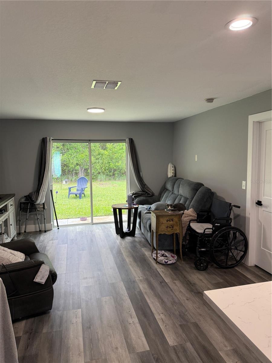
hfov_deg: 56.8
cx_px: 136
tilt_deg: -6.7
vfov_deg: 71.6
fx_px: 251
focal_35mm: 24
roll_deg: -0.7
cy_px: 182
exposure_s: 1/120
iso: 160
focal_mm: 6.76
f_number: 1.78
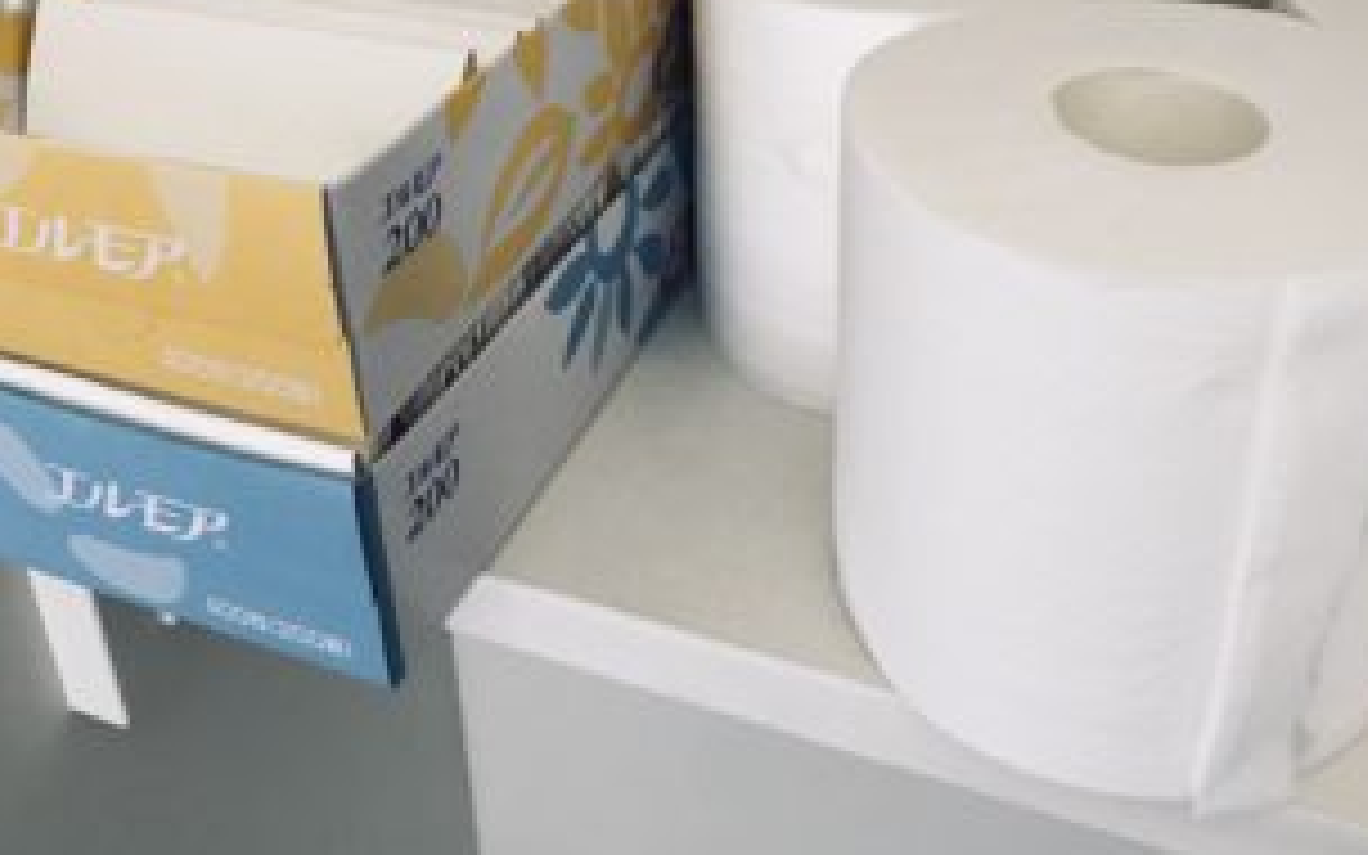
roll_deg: +3.4
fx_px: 1454
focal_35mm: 39
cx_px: 603
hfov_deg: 50.3
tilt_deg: -29.2
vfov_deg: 32.1
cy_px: 202
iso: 50
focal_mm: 3.99
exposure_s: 1/15
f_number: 1.8
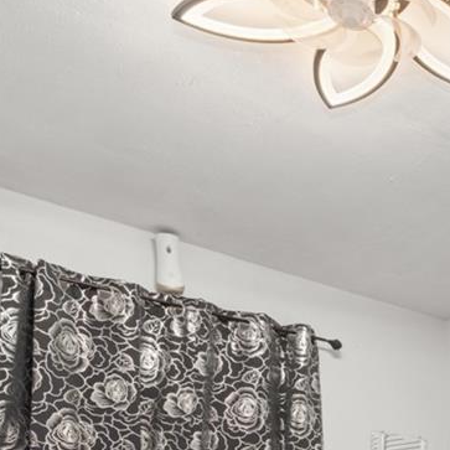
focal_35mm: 45
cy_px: 575
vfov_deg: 30.3
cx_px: 560
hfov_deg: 30.8
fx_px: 662
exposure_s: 1/1.25
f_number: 11
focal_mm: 12
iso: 400
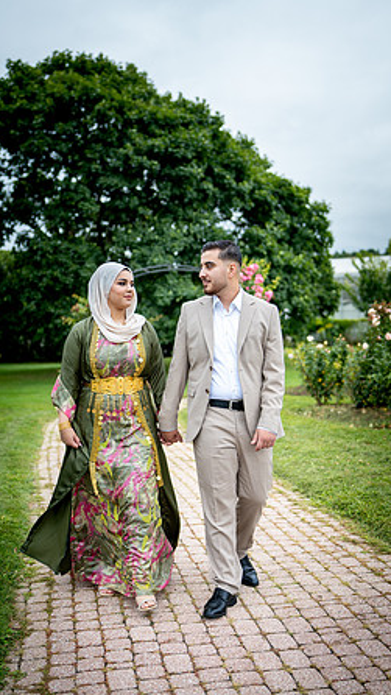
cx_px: 190
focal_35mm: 37
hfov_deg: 32.0
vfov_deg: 54.0
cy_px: 348
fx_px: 682
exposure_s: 1/1600
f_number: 2
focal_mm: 35
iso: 200
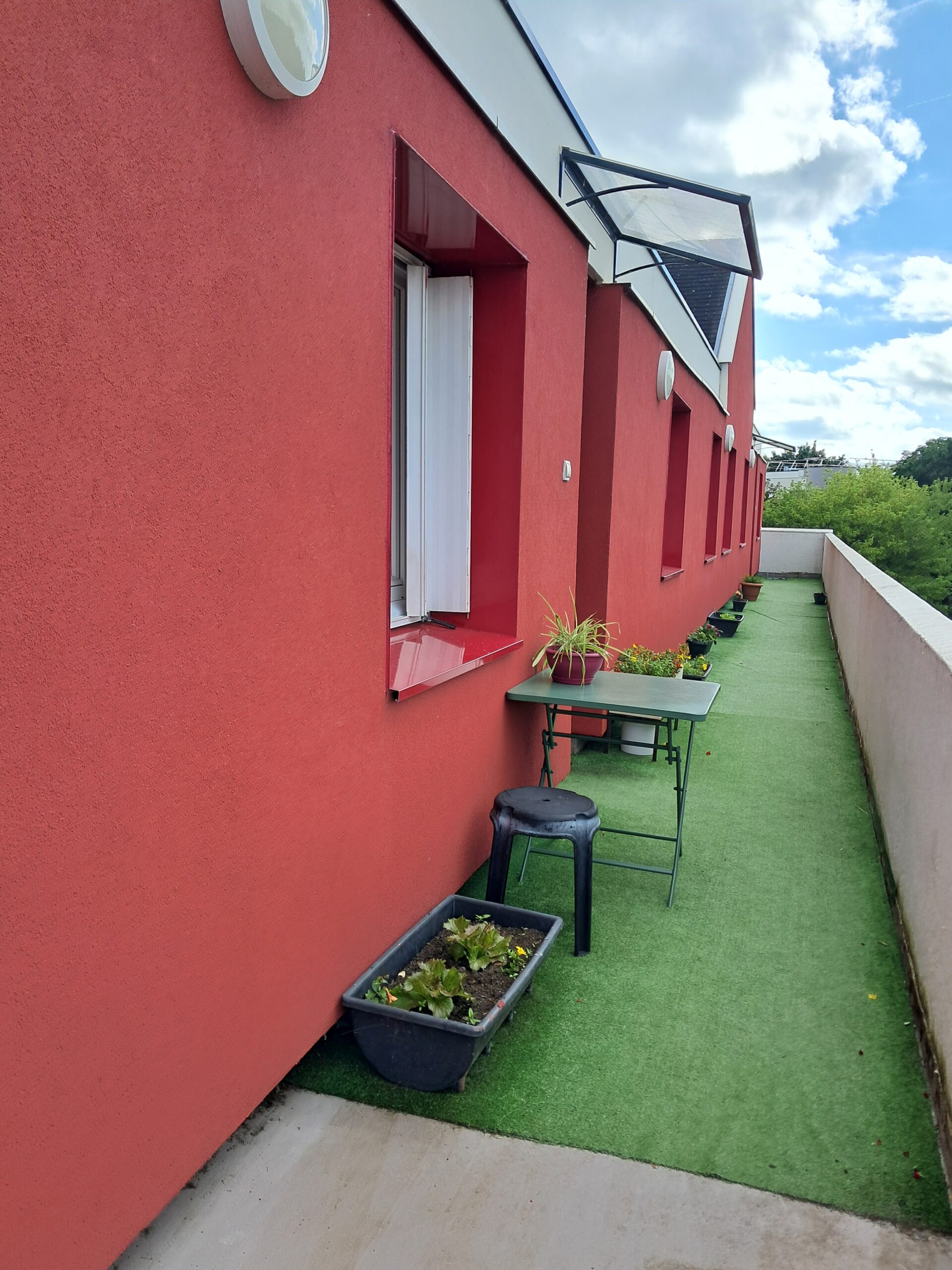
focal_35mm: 27
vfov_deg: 65.3
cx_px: 476
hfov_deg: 51.4
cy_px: 635
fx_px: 990
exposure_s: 1/388
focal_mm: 4
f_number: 1.8
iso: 50
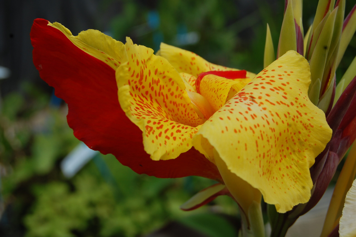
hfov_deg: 29.3
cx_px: 178
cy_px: 118
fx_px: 682
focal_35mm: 69
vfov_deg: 19.7
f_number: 10
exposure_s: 1/400
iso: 200
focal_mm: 46
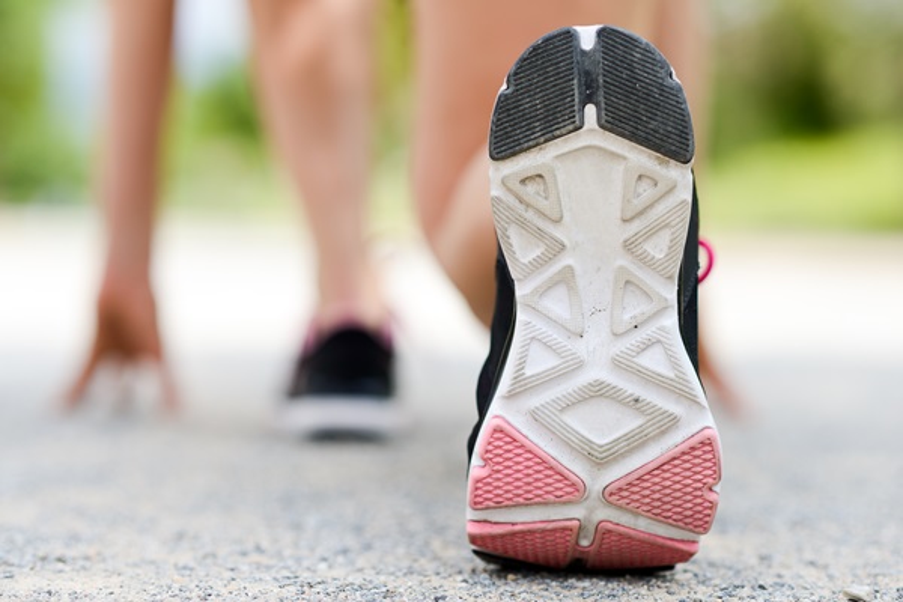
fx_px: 2132
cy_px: 301
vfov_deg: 16.1
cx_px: 452
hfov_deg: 23.9
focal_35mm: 85
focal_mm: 85
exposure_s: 1/800
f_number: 2.8
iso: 100
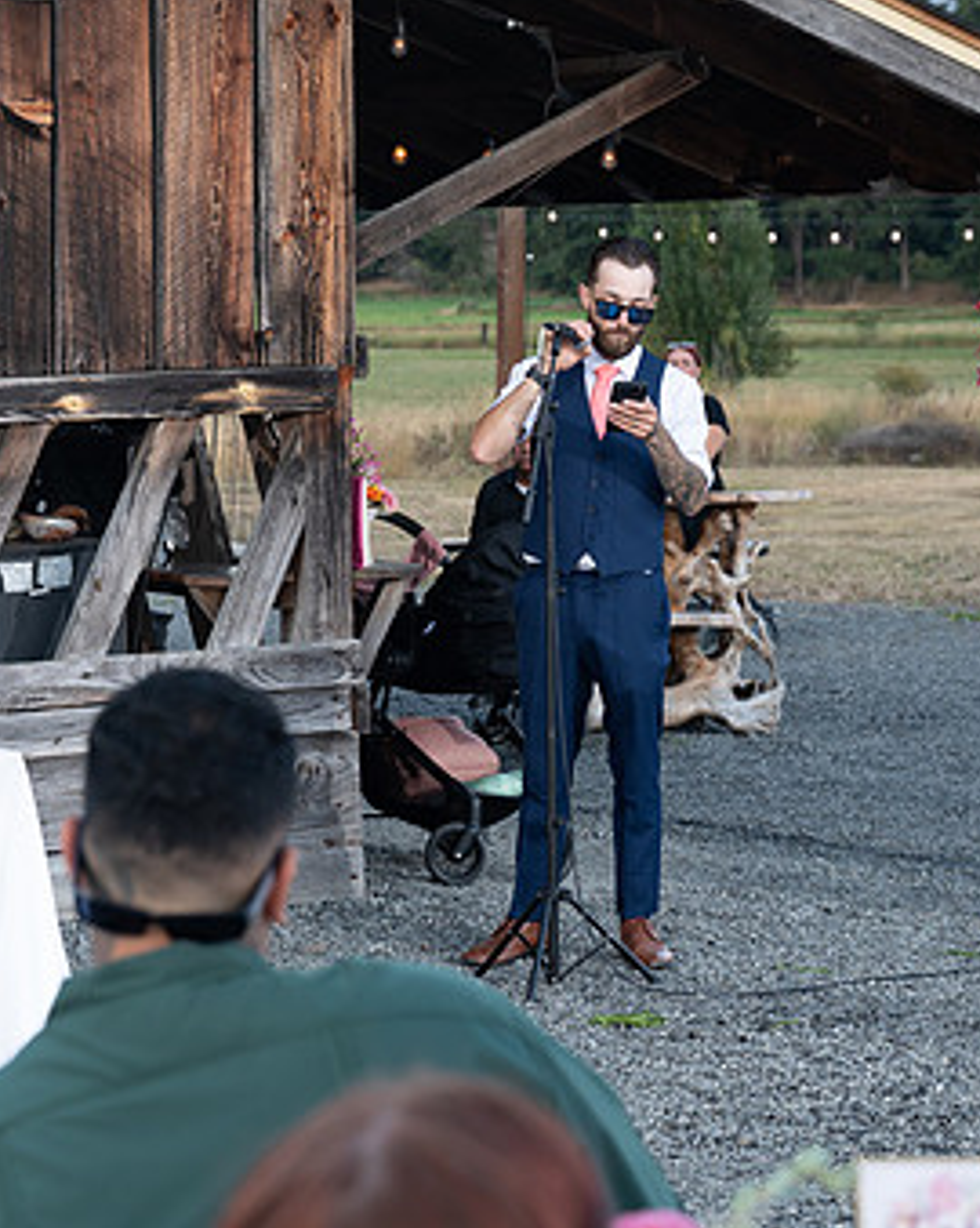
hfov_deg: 12.3
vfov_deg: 15.5
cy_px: 540
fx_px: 4500
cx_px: 109
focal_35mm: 124
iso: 320
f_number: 5.6
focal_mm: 77
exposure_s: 1/125
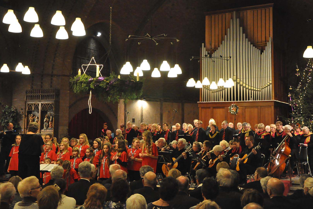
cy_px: 104
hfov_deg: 46.4
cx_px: 156
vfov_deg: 31.9
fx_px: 365
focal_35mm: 42
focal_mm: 28
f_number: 4.5
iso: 3200
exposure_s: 1/40
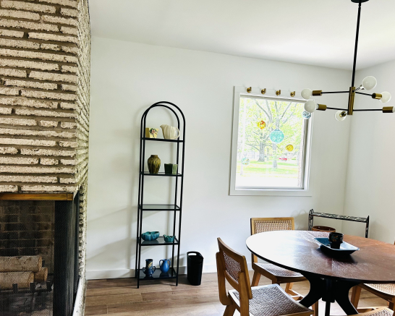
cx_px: 222
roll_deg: -3.4
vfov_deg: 47.0
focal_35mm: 31
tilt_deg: -4.0
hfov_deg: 57.0
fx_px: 362
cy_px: 180
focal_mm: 5.7
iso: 125
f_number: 1.5
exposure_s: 1/120
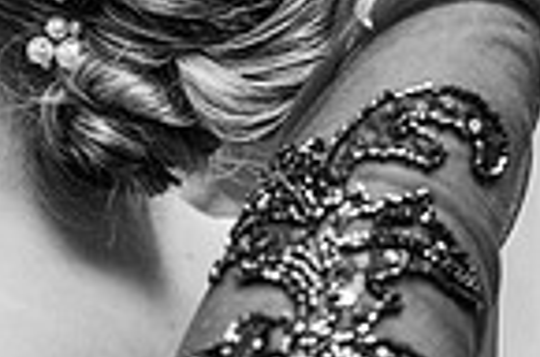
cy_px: 104
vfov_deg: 9.7
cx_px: 149
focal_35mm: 140
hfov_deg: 14.6
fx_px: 2095
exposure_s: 1/320
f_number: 3.2
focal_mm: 35
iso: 2000
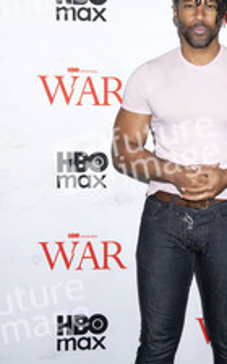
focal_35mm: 69
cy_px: 237
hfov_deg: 18.7
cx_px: 183
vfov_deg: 29.6
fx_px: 683
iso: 640
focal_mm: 38
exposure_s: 1/200
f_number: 5
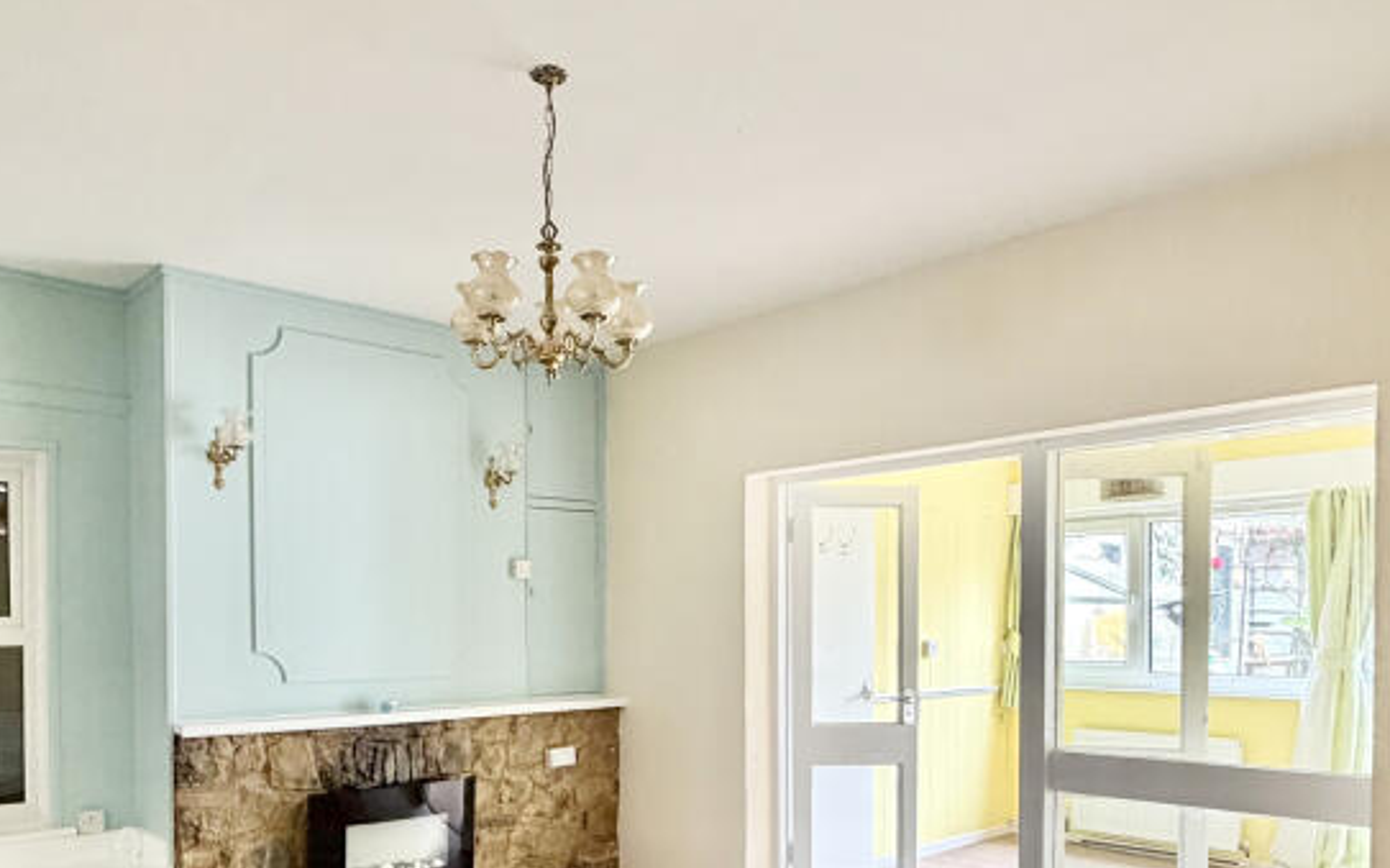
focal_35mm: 28
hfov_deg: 66.3
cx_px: 614
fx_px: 1060
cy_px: 666
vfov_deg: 42.9
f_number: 2.2
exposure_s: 1/60
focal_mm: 2.22
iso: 320
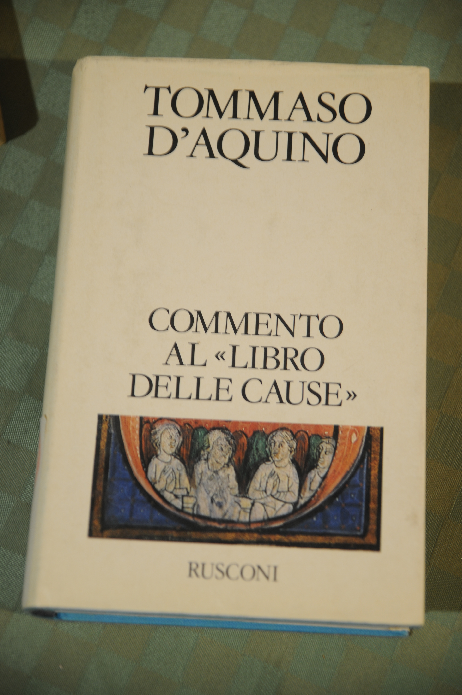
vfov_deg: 27.0
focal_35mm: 75
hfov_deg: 18.1
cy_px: 348
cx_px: 231
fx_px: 1447
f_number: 2.8
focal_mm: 50
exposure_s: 1/13
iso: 200
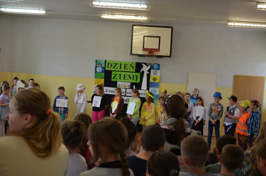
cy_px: 88
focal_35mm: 52
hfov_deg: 37.9
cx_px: 133
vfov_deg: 25.6
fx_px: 387
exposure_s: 1/80
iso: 400
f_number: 4.5
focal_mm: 35
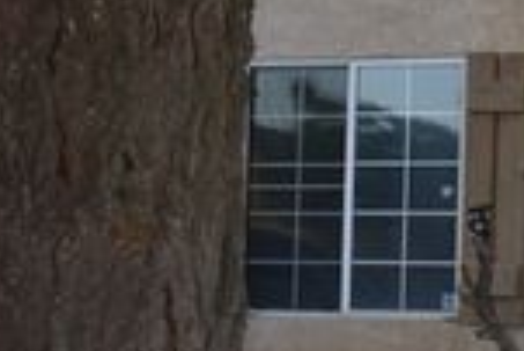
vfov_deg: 9.4
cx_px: 1055
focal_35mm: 146
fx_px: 2129
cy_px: 172
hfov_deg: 12.4
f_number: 5
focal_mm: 23
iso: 110
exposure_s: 1/200
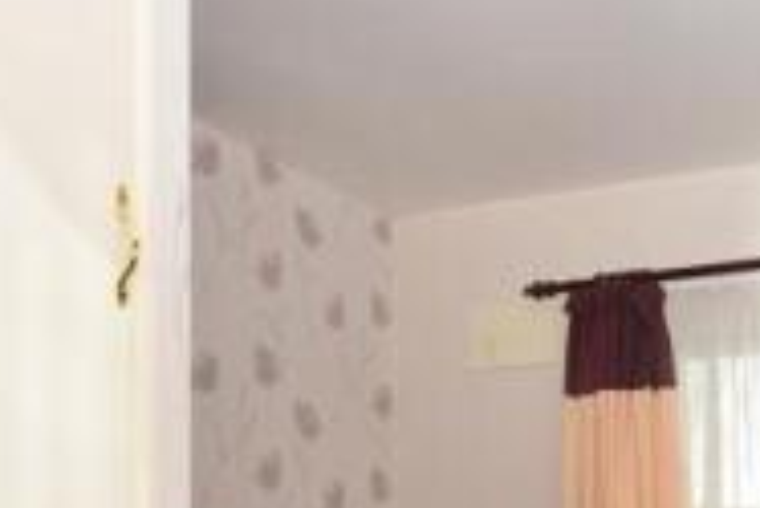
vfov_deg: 20.3
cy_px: 595
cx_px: 593
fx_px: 1331
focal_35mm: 63
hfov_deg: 31.2
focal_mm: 12
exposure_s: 1/160
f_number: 5.6
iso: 200
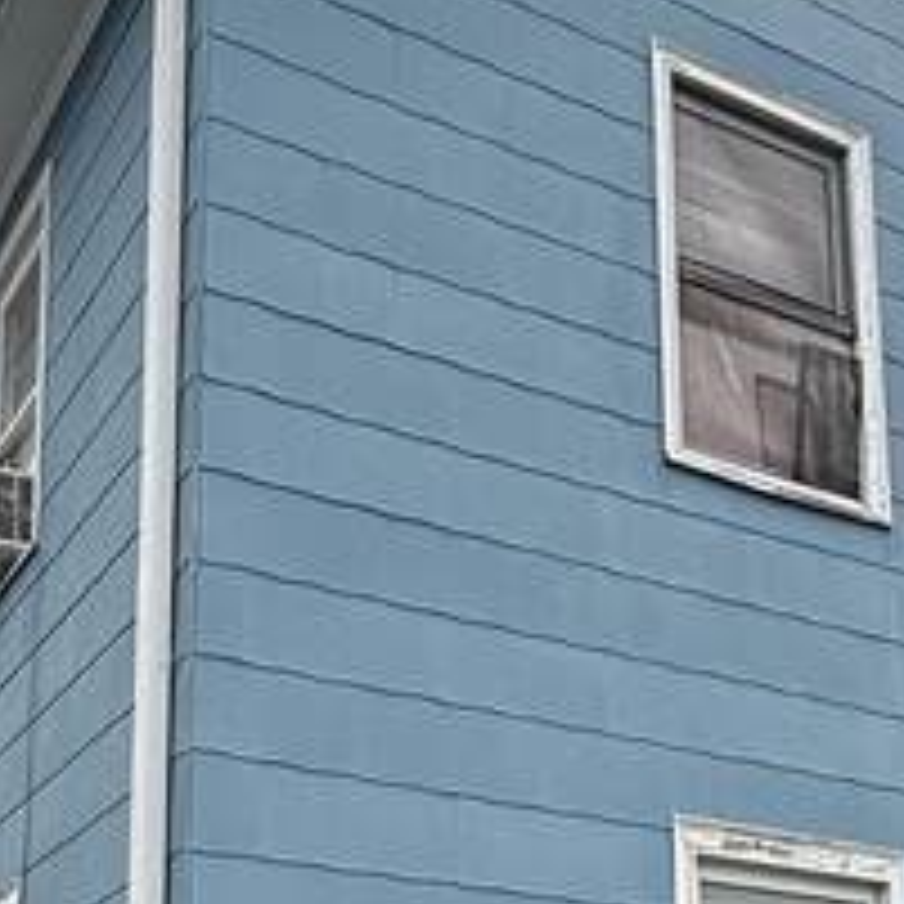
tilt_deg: +11.2
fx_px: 1743
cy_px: 985
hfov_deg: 29.1
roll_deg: -0.5
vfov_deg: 26.8
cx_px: 459
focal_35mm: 59
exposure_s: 1/559
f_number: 2.2
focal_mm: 2.22
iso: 64
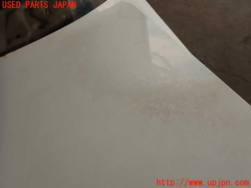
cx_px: 126
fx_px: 181
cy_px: 94
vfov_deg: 54.9
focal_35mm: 25
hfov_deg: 69.4
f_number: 2.8
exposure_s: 1/800
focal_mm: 4.5
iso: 100
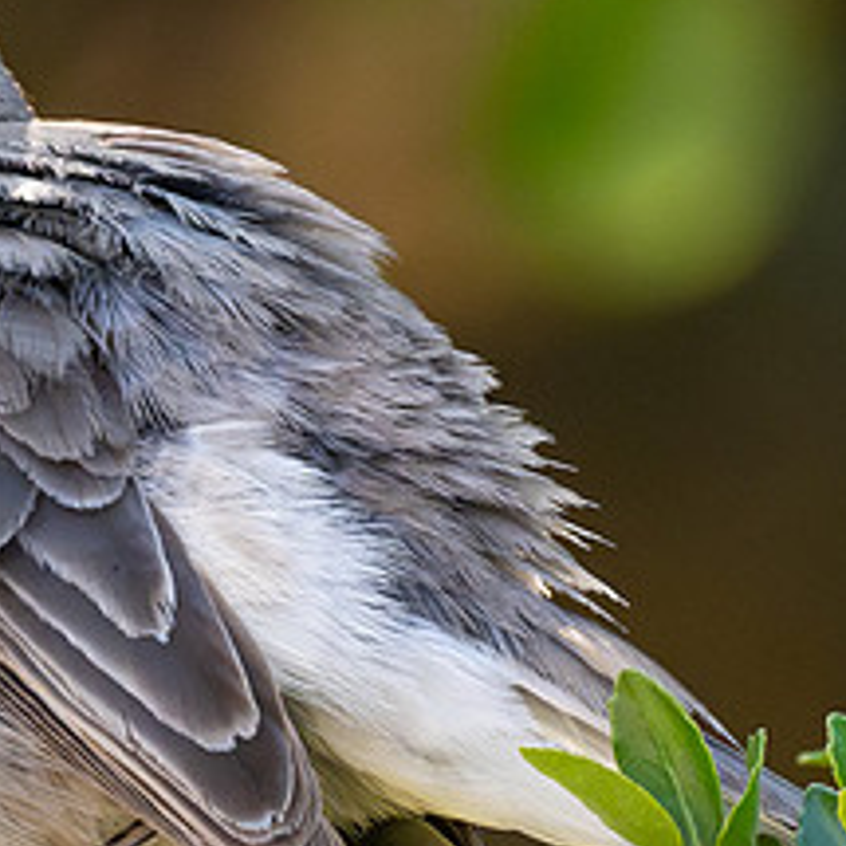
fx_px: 68683
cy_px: 335
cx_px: 14
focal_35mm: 2484
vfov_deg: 0.7
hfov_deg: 0.7
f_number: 7.1
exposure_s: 1/640
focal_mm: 300
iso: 1600
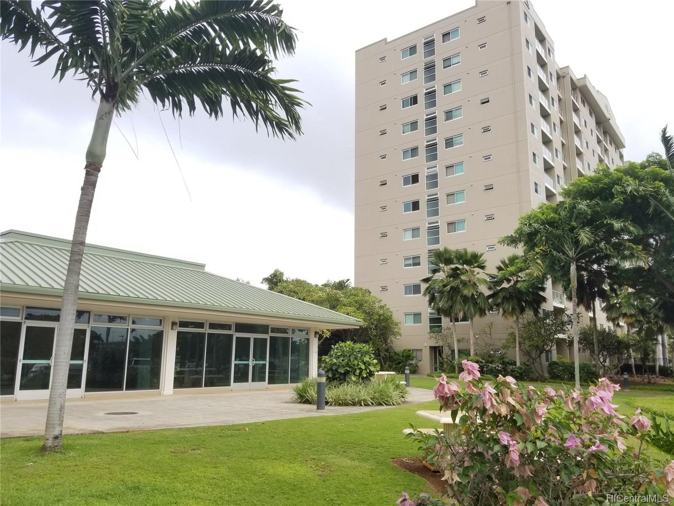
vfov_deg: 53.1
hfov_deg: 67.3
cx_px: 337
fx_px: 506
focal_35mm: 26
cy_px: 253
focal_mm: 4.3
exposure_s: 1/792
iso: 50
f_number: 1.7
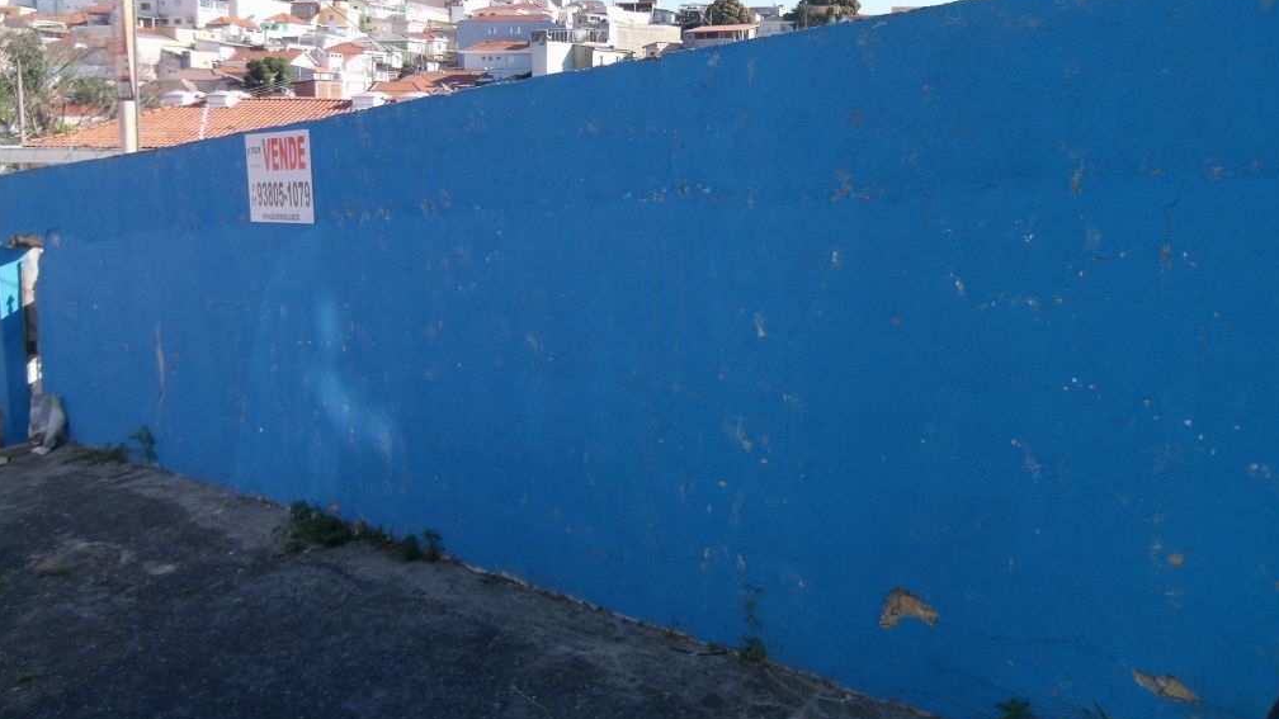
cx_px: 646
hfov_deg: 62.6
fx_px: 1051
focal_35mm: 31
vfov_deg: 37.6
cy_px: 270
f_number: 3.9
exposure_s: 1/200
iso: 64
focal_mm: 5.1
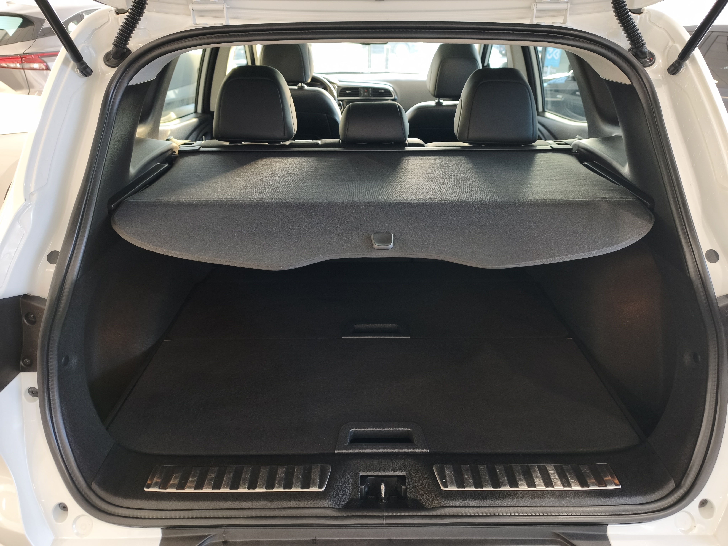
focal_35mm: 23
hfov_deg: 73.9
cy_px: 273
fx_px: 484
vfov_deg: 58.9
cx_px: 364
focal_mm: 6.45
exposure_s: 1/50
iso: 250
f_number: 1.62
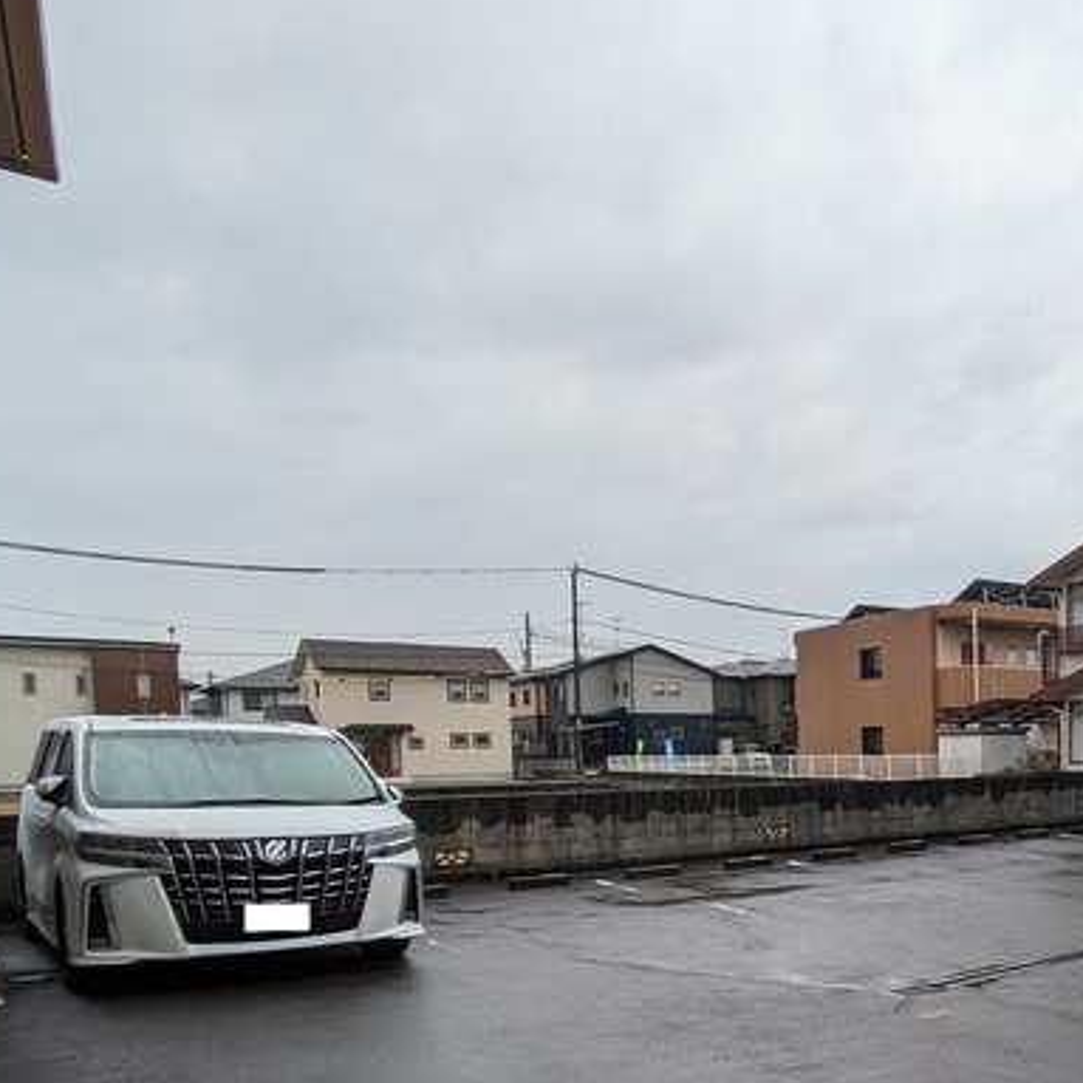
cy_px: 792
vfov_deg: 50.7
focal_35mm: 31
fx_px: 1097
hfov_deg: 41.9
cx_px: 1183
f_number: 2.2
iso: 49
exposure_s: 1/456
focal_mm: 1.83
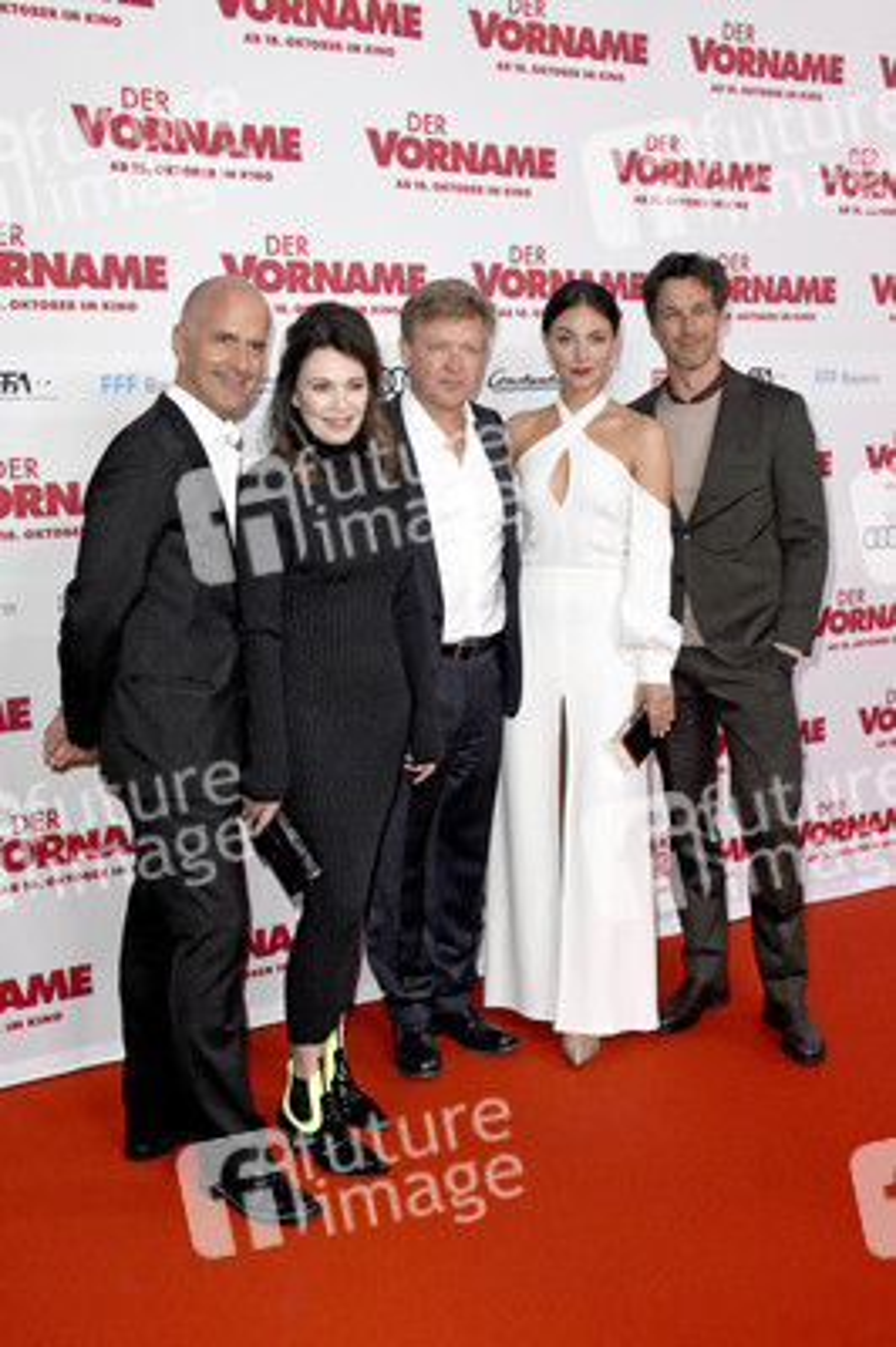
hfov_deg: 34.2
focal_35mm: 39
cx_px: 448
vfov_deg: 49.6
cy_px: 674
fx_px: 1458
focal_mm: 26
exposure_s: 1/160
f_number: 6.3
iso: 3200
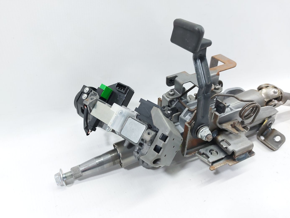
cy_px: 109
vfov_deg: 56.8
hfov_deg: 71.6
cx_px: 145
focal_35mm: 24
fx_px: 201
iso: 80
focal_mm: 5.23
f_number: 1.8
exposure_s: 1/50
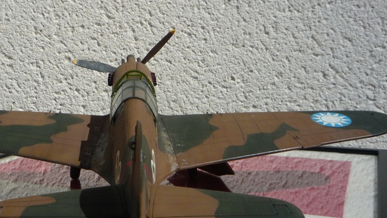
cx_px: 136
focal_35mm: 51
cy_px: 107
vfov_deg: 23.5
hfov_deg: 40.2
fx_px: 523
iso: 100
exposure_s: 1/800
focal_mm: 5.2
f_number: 6.3
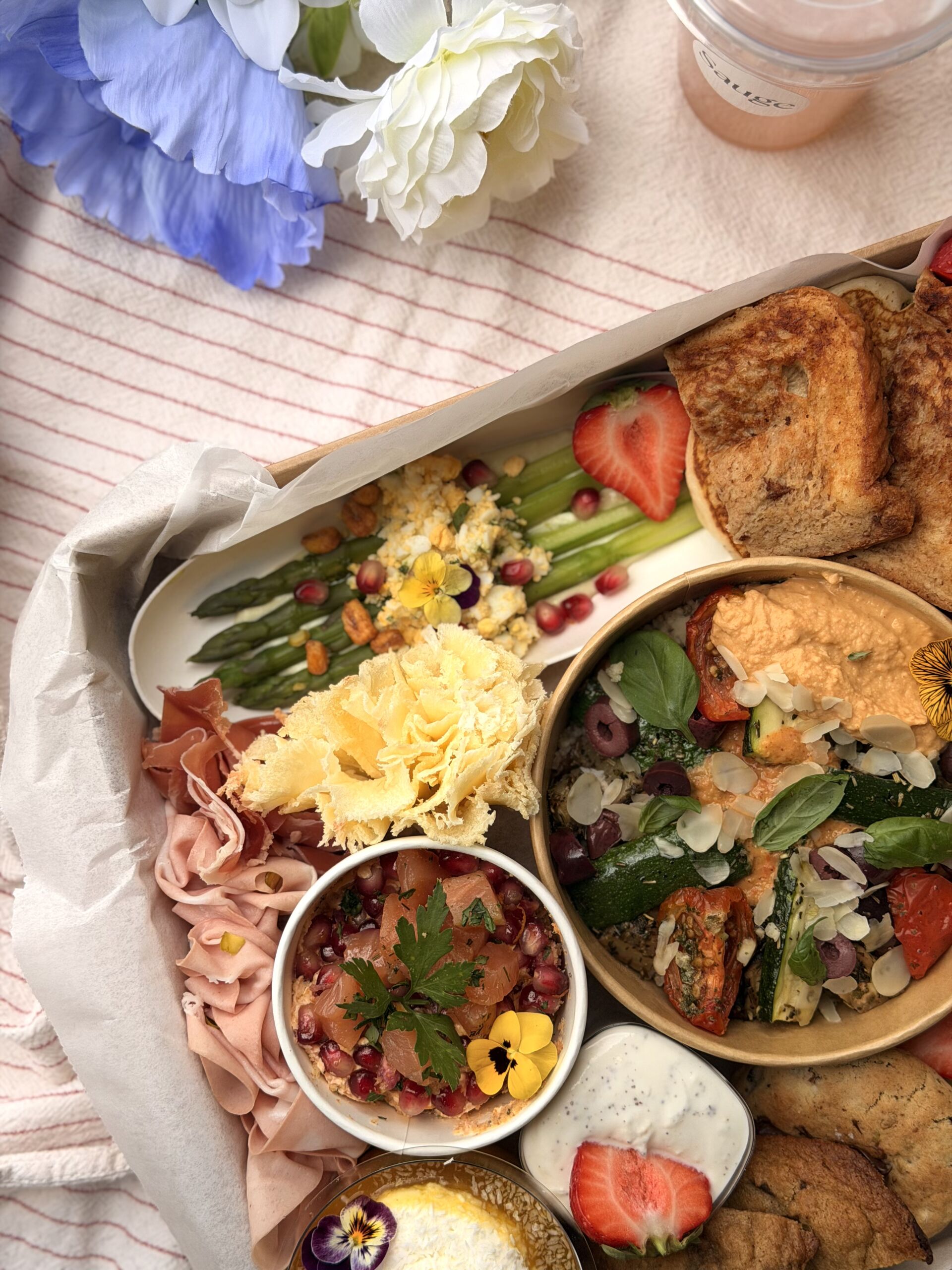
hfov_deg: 30.3
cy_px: 635
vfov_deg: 39.7
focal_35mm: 48
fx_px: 1760
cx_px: 476
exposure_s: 1/1085
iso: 64
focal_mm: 6.76
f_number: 1.78
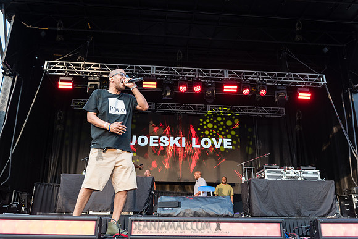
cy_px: 119
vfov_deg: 42.1
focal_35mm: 31
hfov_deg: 60.0
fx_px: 310
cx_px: 178
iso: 500
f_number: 3.5
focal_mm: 31
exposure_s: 1/320
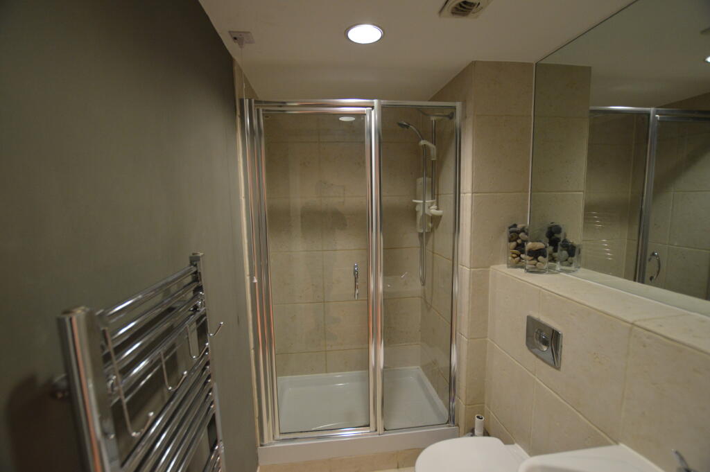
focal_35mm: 15
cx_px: 355
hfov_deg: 100.4
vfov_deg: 77.2
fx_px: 296
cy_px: 236
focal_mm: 10
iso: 1100
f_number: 3.5
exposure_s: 1/60
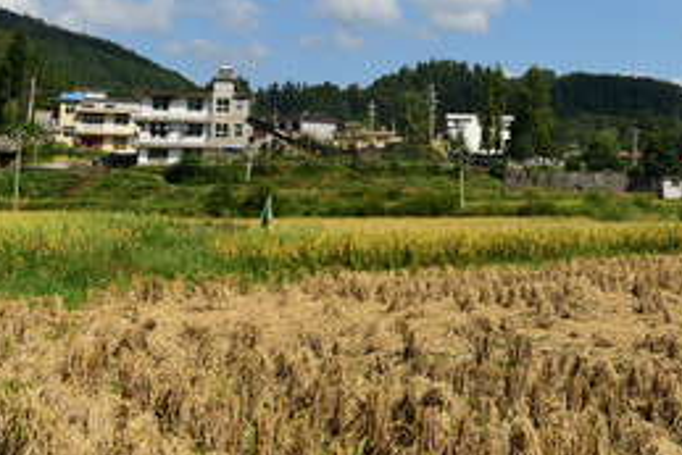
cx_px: 695
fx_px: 948
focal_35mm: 50
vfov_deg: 26.4
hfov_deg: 35.5
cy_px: 71
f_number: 8
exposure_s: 1/160
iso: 64
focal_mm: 24
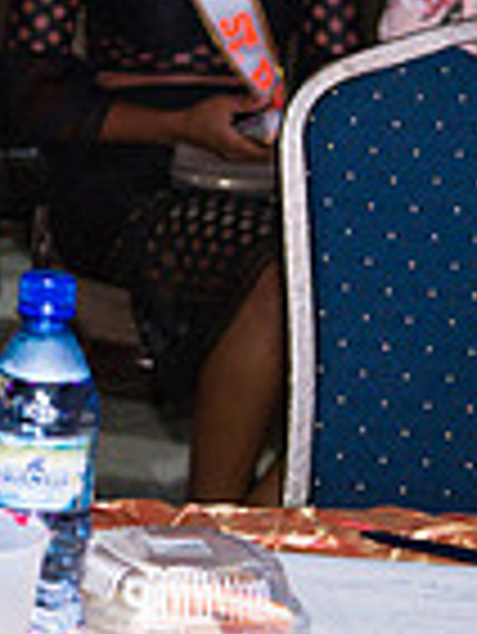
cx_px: -518
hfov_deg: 7.5
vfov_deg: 10.3
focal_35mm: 190
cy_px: -61
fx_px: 3486
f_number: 5
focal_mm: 48
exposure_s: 1/160
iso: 4000
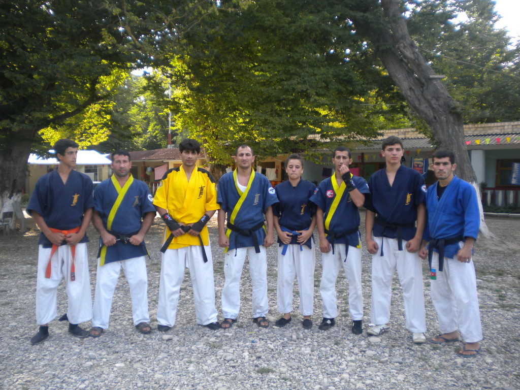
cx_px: 260
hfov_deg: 52.6
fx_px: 526
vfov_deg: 40.7
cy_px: 195
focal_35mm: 35
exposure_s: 1/190
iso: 80
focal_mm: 6.3
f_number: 3.1
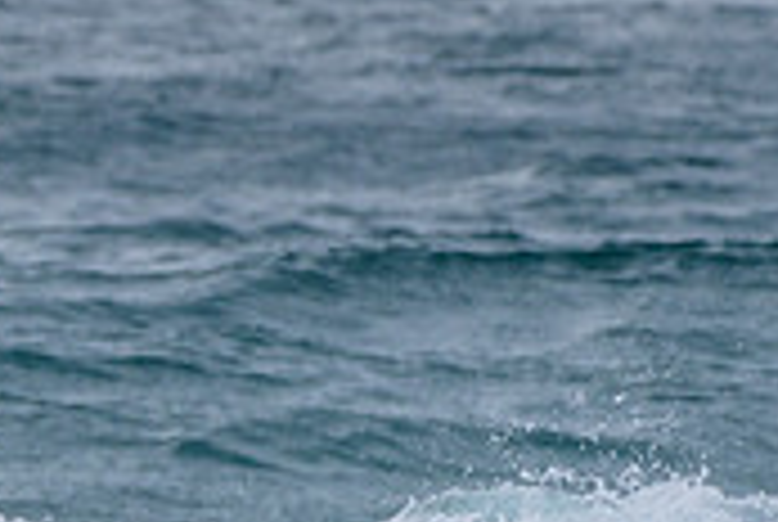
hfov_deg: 1.0
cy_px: 779
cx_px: -87
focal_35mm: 2053
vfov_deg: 0.7
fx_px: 44443
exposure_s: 1/2000
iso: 360
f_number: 5.6
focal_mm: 500
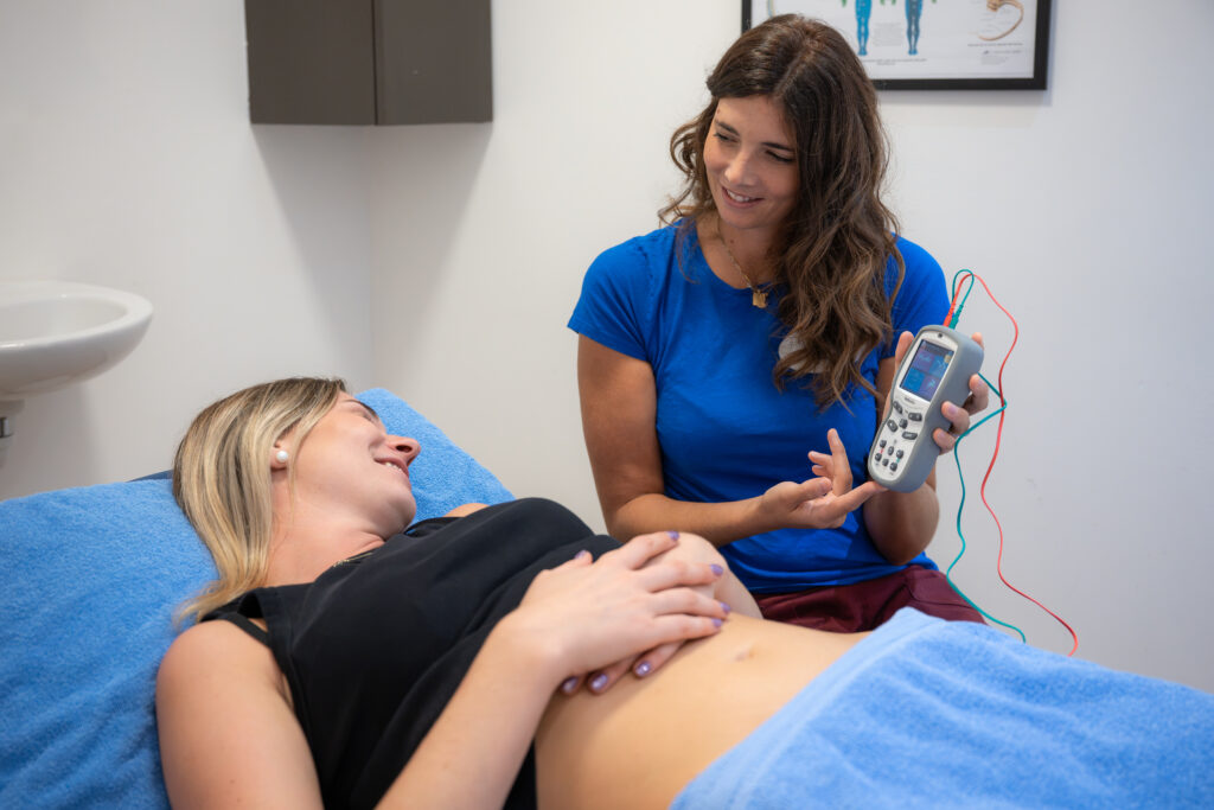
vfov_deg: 36.9
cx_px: 607
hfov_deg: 53.1
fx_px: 1214
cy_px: 405
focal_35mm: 36
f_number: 3.5
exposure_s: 1/160
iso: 1600
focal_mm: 36
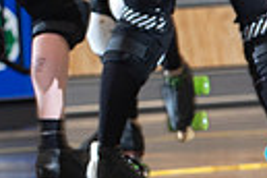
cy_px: -33
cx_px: -298
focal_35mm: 808
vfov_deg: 1.7
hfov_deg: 2.5
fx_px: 5992
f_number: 5.6
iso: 640
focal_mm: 150
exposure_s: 1/160
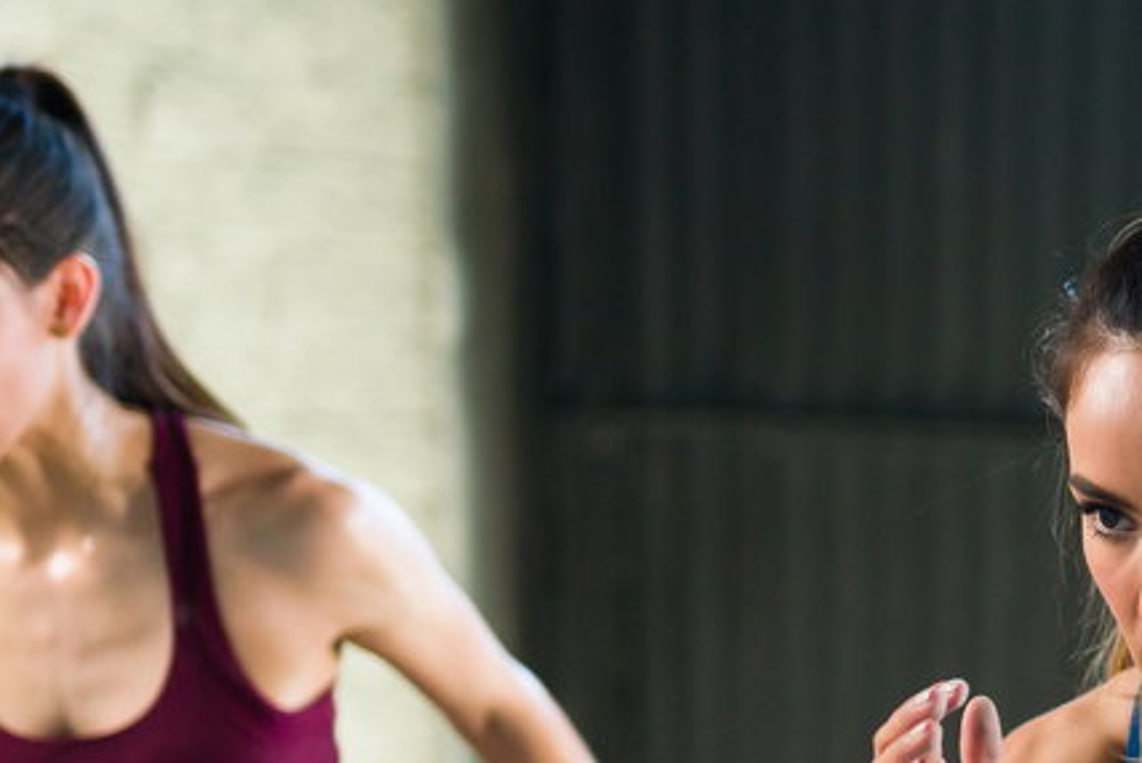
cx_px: 1290
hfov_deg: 19.8
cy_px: 926
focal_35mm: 98
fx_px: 3111
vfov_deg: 13.6
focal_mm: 35
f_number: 1.6
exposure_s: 1/1000
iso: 800
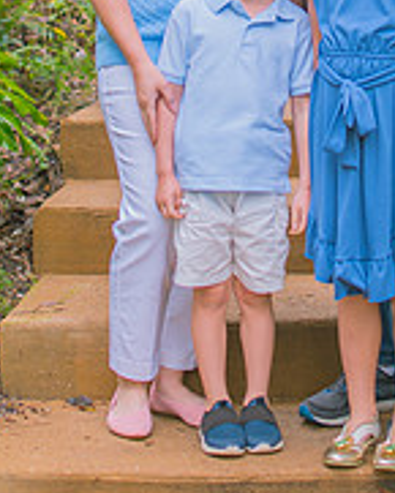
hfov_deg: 12.7
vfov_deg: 15.6
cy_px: 25
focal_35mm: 121
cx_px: 286
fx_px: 1767
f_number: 2.2
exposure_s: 1/250
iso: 100
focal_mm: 35
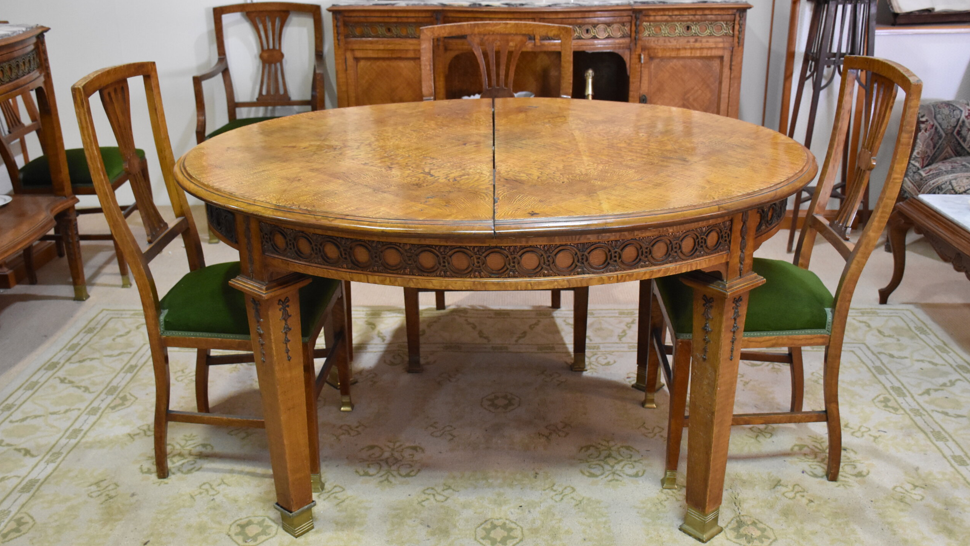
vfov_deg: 32.4
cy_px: 264
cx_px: 482
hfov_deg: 54.6
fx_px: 940
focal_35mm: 37
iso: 2800
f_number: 4
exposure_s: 1/60
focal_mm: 23
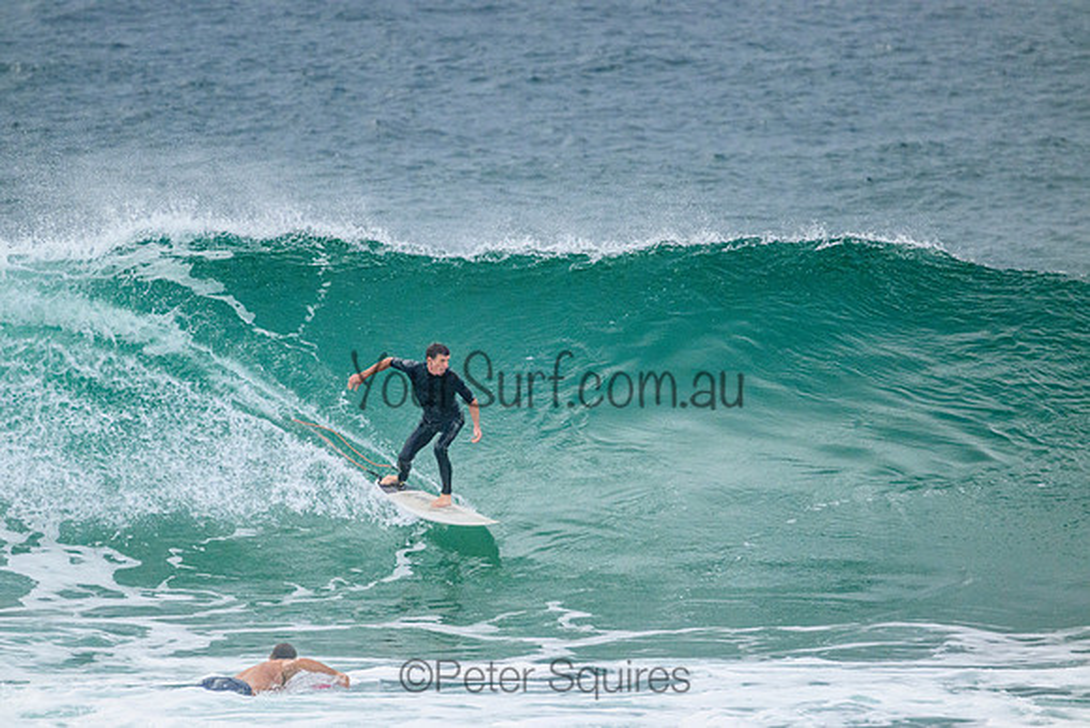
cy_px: 372
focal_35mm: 817
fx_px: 24737
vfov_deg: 1.7
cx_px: 534
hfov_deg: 2.5
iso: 2800
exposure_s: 1/2000
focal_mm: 800
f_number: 11
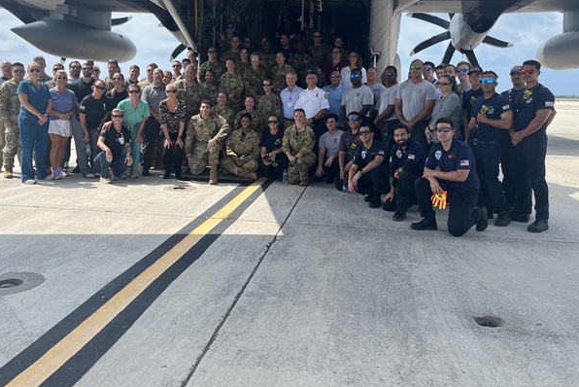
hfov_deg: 55.7
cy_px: 126
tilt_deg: -4.8
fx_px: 547
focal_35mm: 34
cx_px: 267
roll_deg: -1.1
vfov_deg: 38.4
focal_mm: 5.1
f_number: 1.6
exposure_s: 1/3049
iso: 50
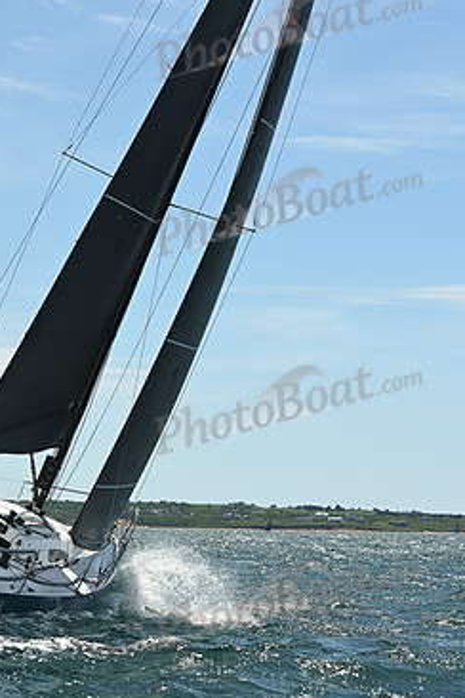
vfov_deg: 18.4
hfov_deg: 12.3
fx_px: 2150
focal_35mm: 111
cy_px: 333
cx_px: 57
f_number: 8
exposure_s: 1/1000
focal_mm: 70
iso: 320
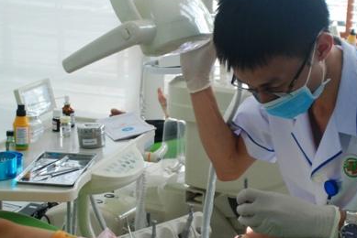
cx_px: 209
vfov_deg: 18.4
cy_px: 149
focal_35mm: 74
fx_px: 734
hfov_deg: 27.3
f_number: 4.5
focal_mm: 24
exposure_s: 1/80
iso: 500
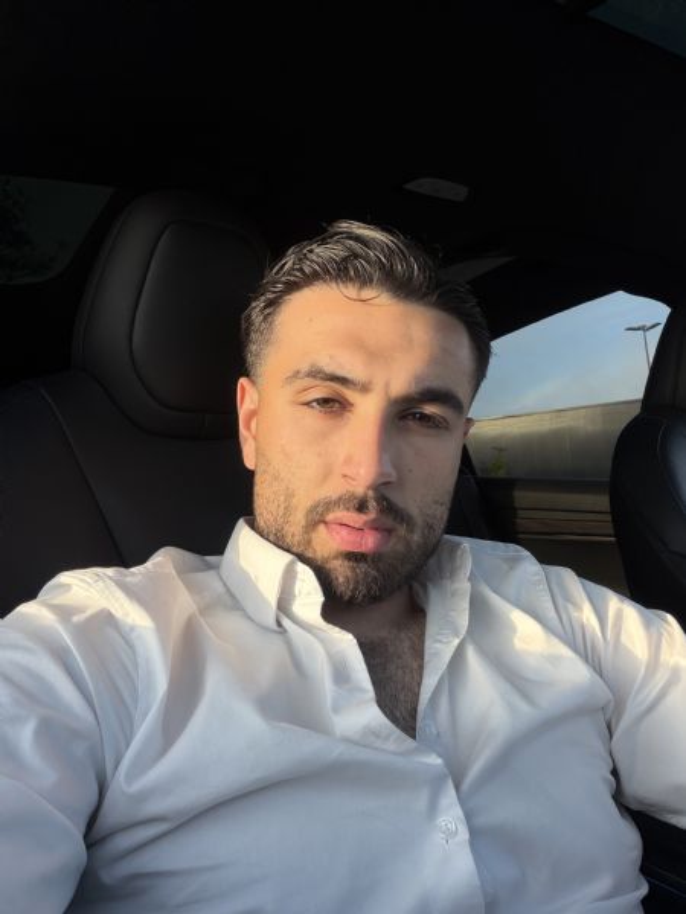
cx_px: 343
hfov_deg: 46.8
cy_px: 457
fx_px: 793
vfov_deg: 60.0
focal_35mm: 30
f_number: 1.9
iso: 25
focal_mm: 2.71
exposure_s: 1/200
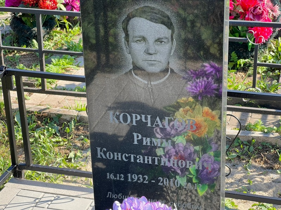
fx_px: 625
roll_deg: +2.4
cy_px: 105
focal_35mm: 77
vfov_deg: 19.1
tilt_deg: -23.1
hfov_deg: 25.3
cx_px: 140
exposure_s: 1/102
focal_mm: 9
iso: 32
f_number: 2.8
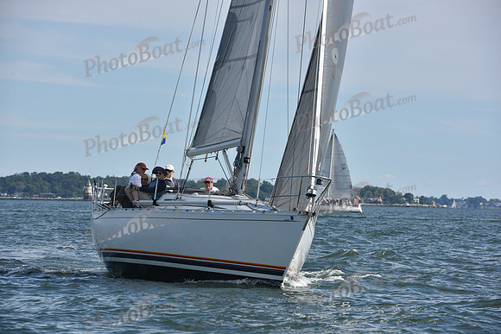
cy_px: 167
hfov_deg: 10.5
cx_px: 250
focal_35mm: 195
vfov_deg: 7.0
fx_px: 2714
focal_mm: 195
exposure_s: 1/1000
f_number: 10
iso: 320
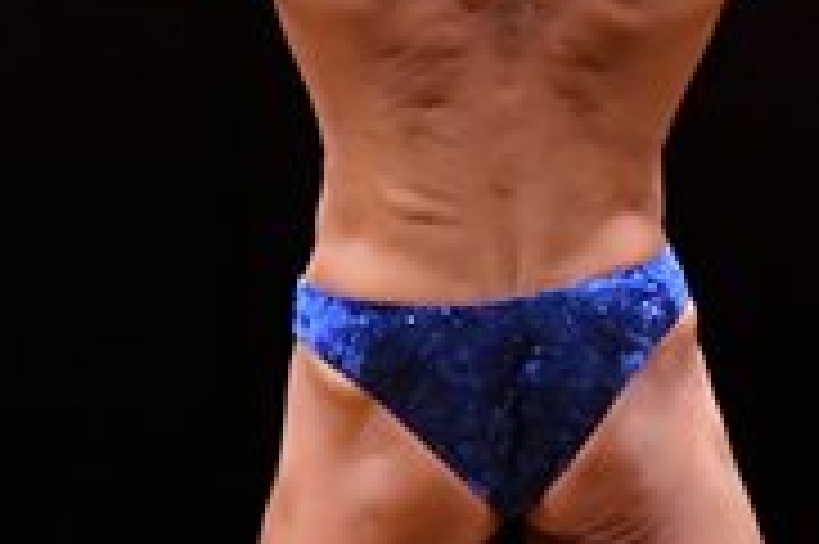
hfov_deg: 1.9
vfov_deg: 1.3
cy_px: 450
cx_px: 700
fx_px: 24706
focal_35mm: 1087
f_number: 5.6
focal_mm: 170
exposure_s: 1/400
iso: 4000
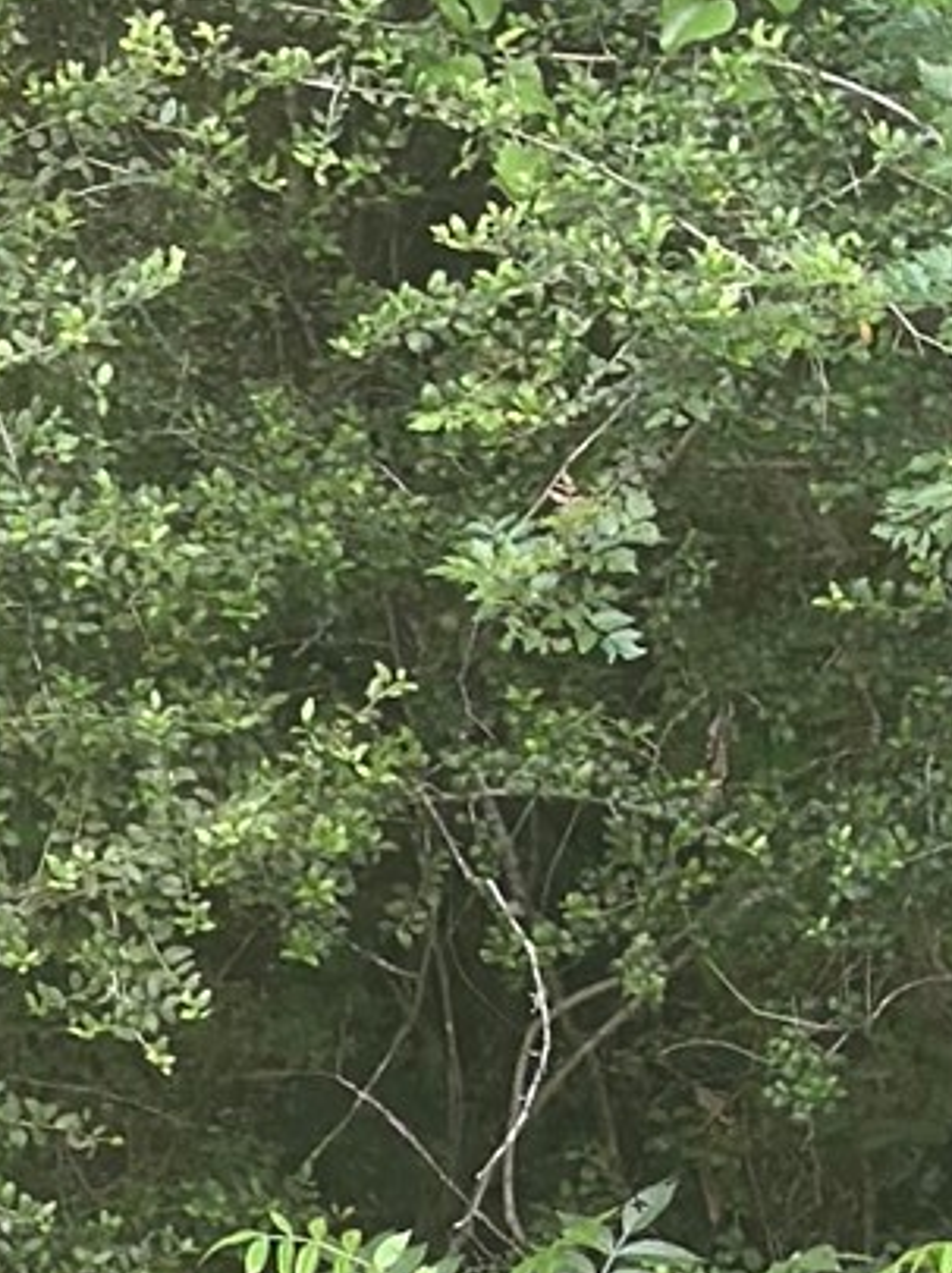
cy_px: 666
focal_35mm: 243
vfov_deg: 8.2
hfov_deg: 6.0
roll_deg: +0.7
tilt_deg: +0.2
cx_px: -748
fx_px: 8925
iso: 125
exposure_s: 1/95
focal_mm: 6.86
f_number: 1.78
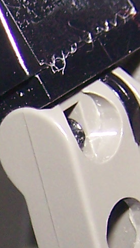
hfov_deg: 4.6
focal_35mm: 260
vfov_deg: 8.2
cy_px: 285
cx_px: -119
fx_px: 1716
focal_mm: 6.3
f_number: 2.8
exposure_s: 1/60
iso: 80
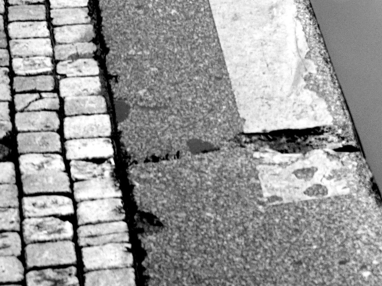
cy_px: -144
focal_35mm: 201
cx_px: 766
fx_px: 2218
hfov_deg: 9.2
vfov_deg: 7.3
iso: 125
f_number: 4
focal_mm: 19.31
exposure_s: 1/100
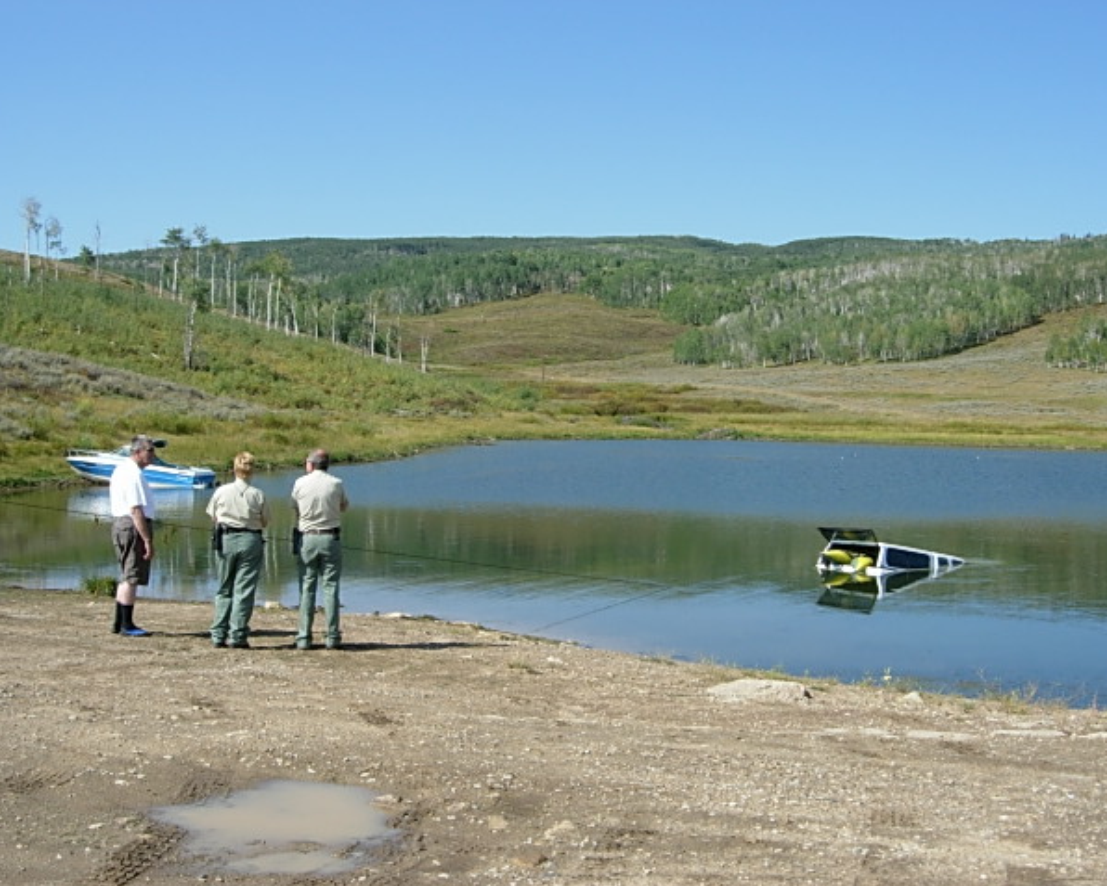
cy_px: 442
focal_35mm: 43
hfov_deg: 42.9
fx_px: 1409
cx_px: 563
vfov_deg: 34.9
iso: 64
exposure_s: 1/527
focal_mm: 8.5
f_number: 4.9
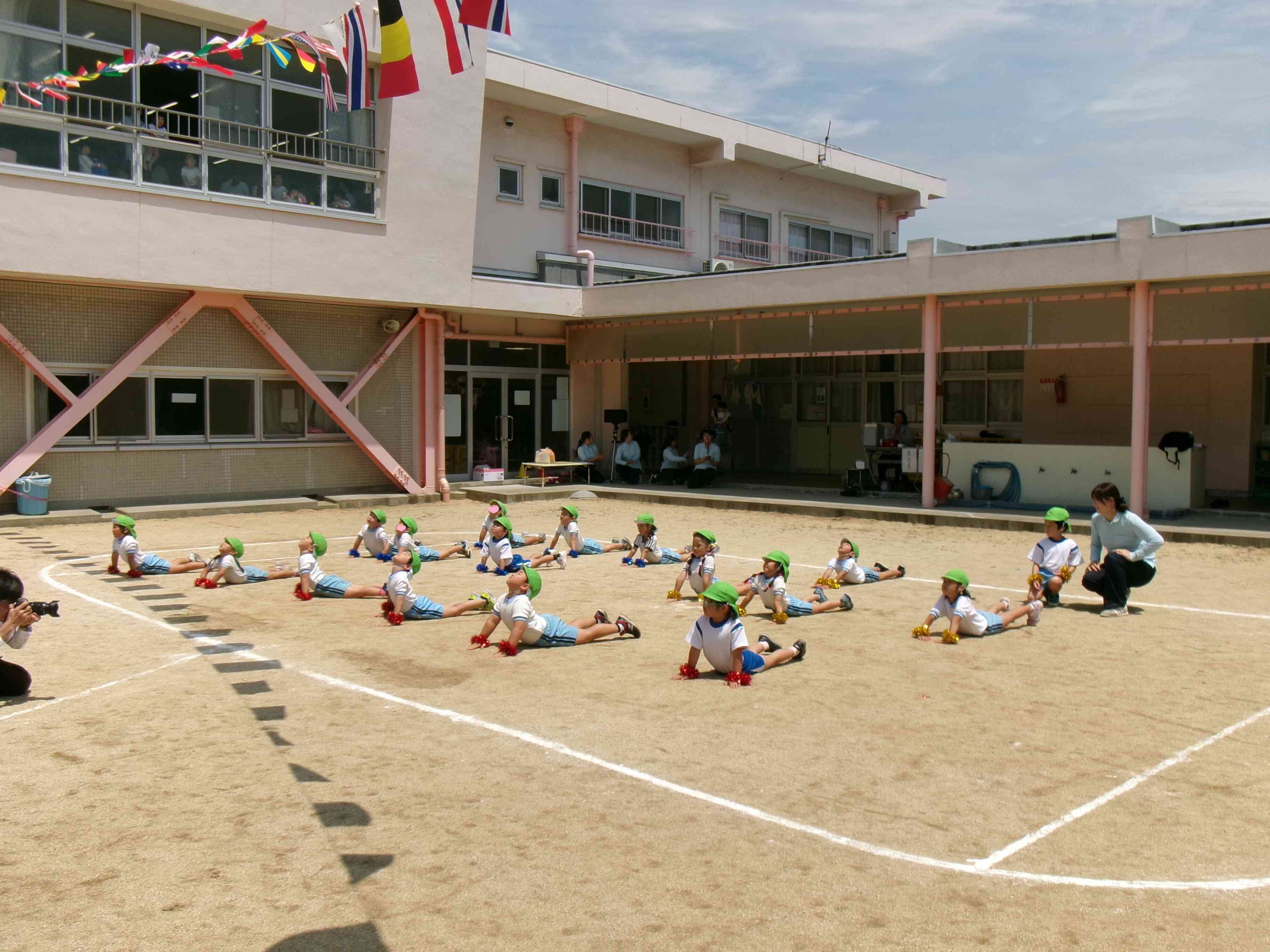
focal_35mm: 36
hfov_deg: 51.4
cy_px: 476
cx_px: 635
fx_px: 1321
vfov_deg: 39.7
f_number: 11.8
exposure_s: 1/240
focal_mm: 6.4
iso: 100
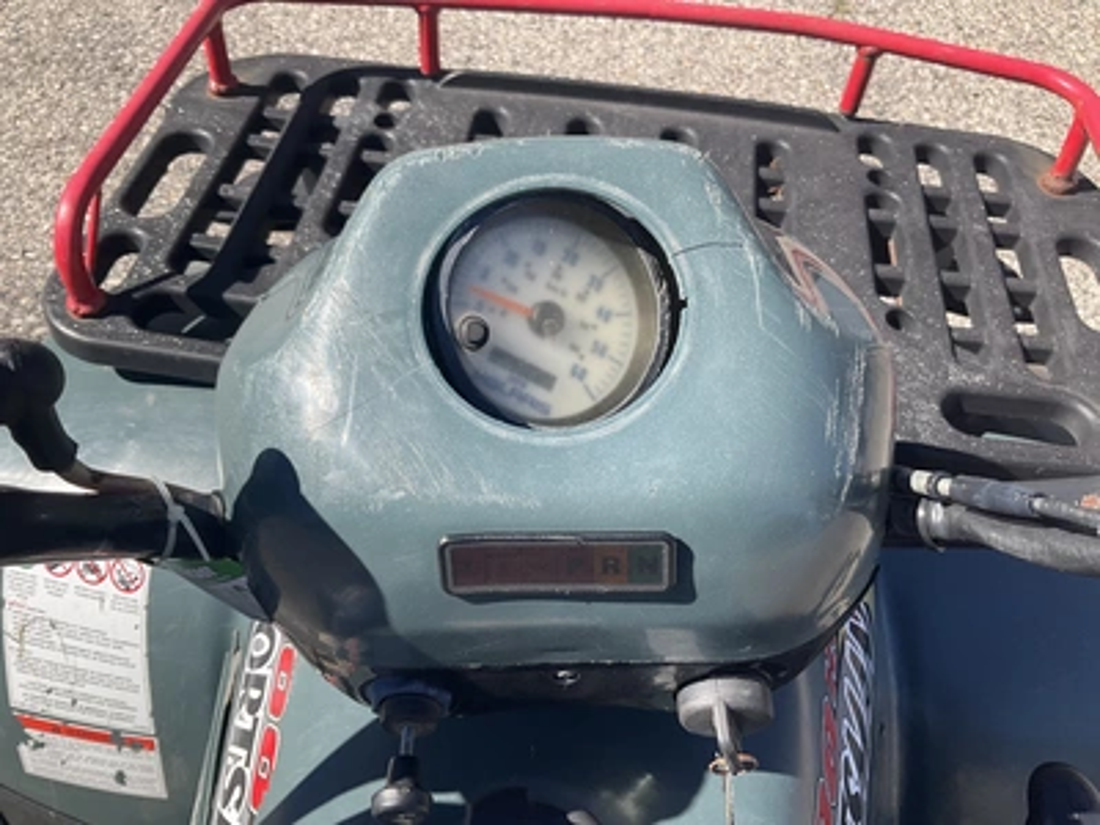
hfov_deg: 61.7
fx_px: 922
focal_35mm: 29
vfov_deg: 48.2
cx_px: 550
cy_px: 412
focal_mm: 3
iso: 25
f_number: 1.8
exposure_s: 1/1076
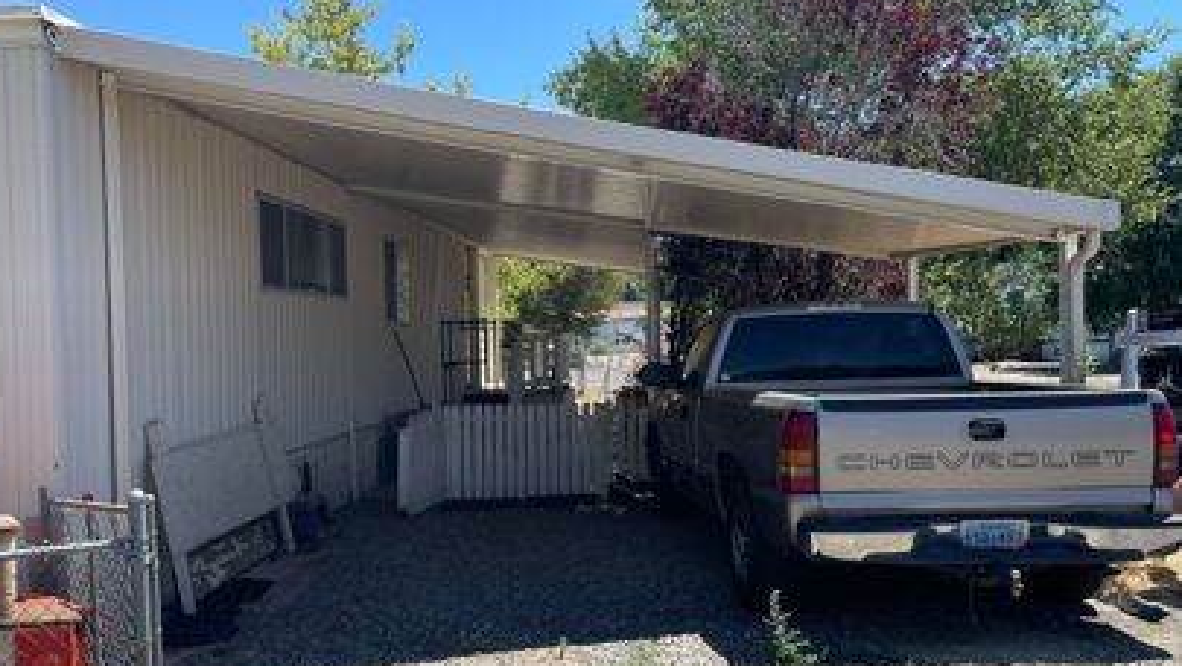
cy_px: 361
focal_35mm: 35
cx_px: 455
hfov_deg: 56.1
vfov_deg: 33.7
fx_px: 1097
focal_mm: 4.2
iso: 32
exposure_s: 1/1742
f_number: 1.6
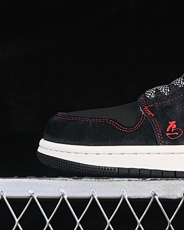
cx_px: 221
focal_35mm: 168
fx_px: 1143
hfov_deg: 9.1
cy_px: 64
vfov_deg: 11.5
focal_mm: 50
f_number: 6.3
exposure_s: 1/60
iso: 160
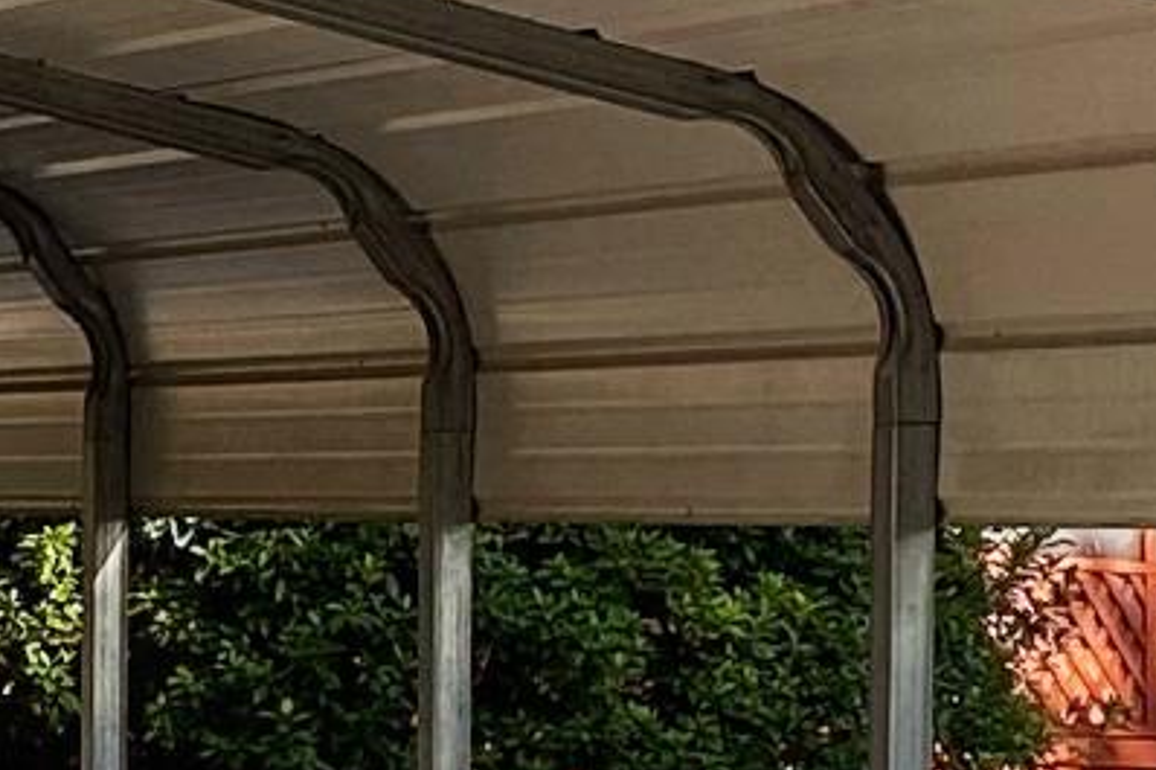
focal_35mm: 204
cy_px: 863
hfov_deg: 9.9
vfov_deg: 6.7
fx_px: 6548
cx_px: -299
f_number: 1.8
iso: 32
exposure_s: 1/449
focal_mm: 4.25
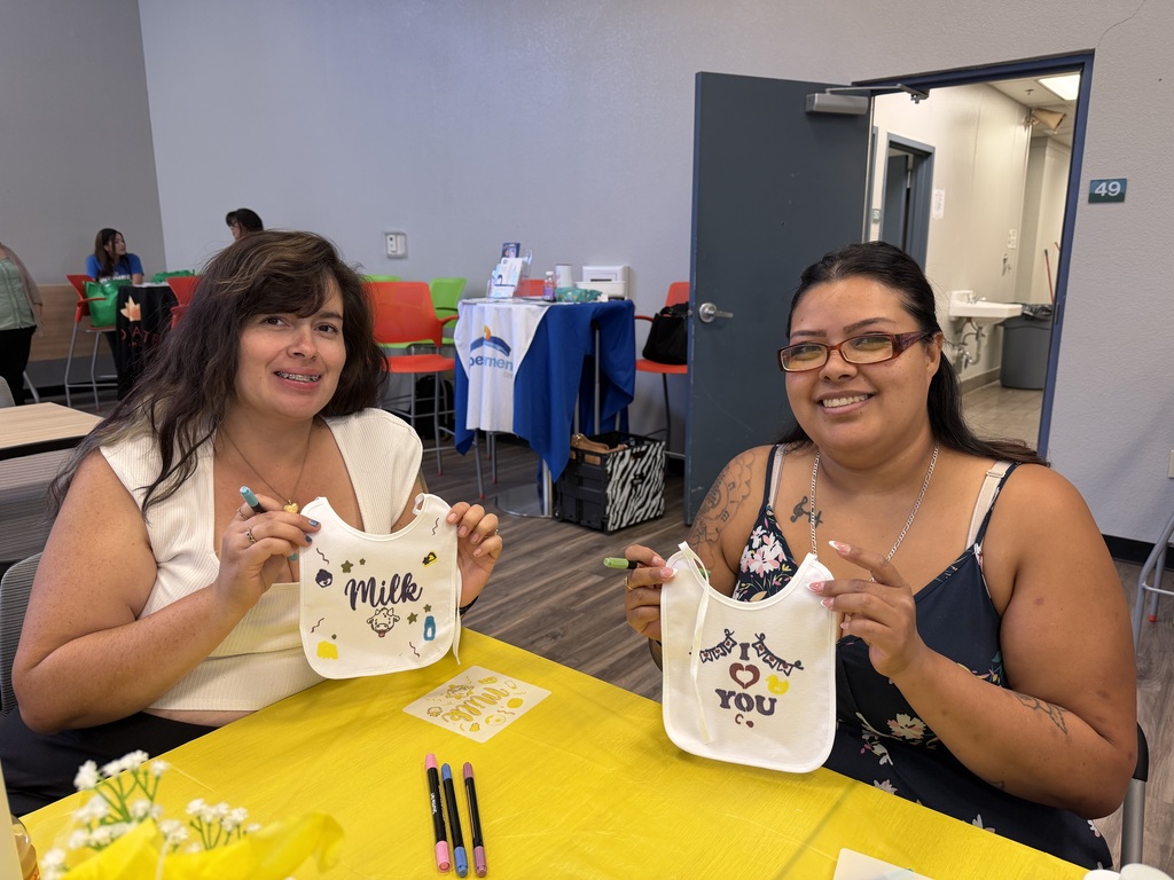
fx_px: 814
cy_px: 440
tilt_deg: -12.8
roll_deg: +0.3
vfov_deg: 56.8
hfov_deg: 71.6
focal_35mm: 24
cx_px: 587
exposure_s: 1/60
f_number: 1.78
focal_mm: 6.76
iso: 160
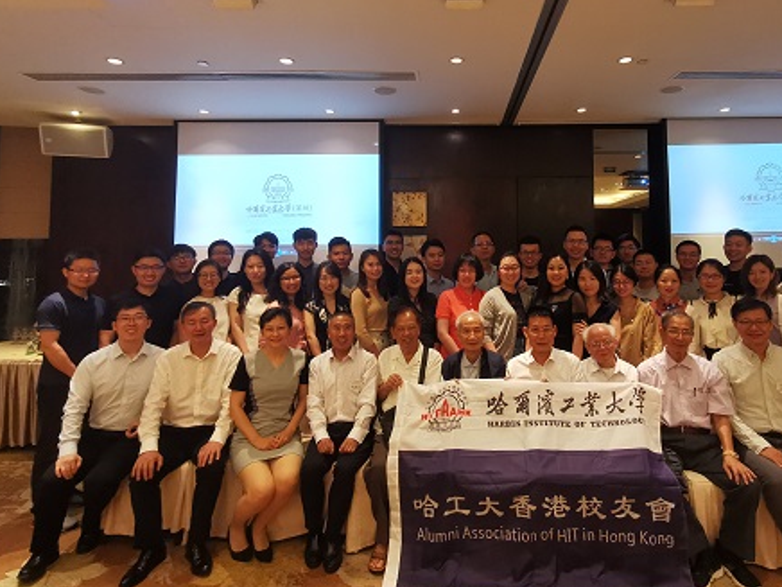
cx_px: 454
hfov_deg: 75.8
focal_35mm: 22
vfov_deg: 60.4
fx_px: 497
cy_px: 228
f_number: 2.2
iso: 200
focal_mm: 2.35
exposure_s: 1/30
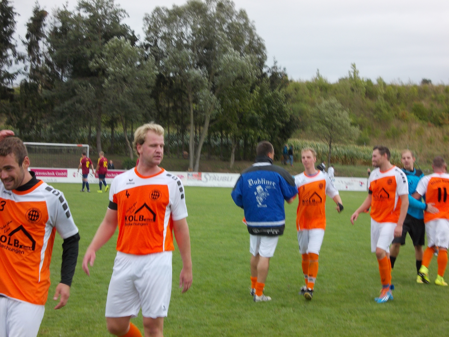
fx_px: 921
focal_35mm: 71
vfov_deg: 20.7
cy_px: 168
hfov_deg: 27.4
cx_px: 224
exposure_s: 1/80
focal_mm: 10
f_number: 4.3
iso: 80
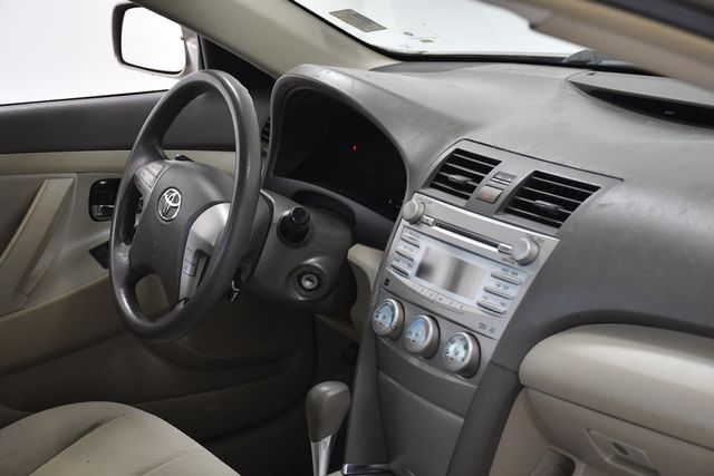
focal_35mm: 72
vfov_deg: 18.9
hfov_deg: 28.1
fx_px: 1428
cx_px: 357
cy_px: 238
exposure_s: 1/320
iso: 1250
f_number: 4.5
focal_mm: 48
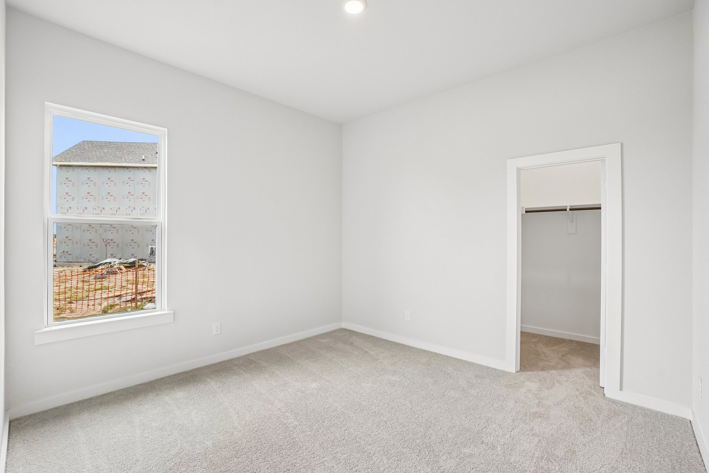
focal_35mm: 15
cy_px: 236
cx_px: 354
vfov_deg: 77.3
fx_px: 295
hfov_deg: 100.4
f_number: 8
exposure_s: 1/50
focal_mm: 10
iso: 400
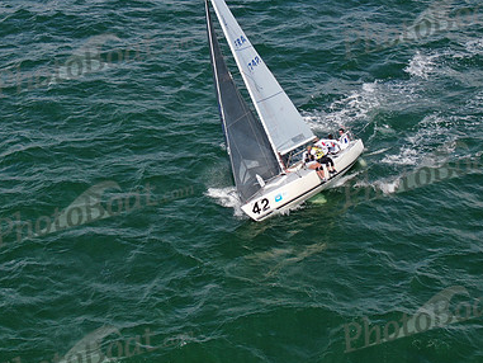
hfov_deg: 26.7
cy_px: 116
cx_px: 269
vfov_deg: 20.1
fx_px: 1019
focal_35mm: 73
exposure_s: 1/800
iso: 100
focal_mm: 8.6
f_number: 3.8
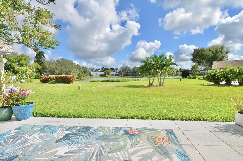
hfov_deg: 53.2
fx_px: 242
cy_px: 80
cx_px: 122
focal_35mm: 36
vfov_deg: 36.7
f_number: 9
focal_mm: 24
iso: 100
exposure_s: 1/320
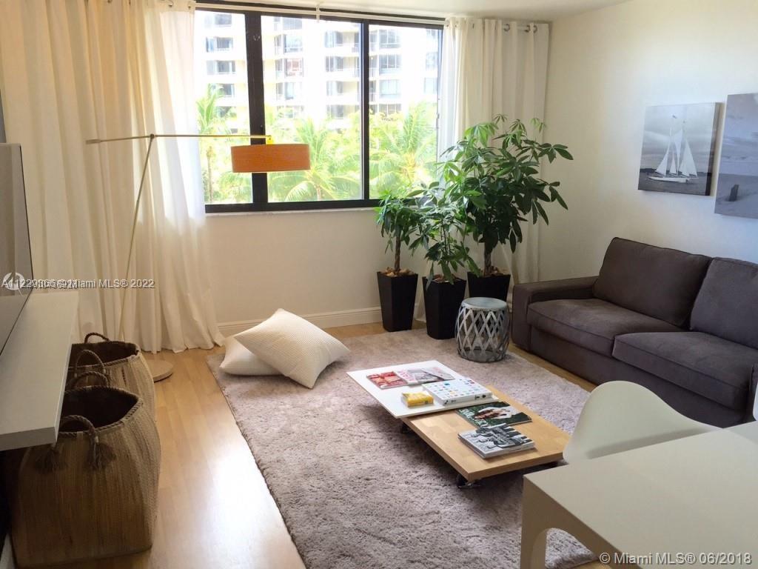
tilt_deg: -11.8
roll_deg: -0.6
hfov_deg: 61.7
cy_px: 284
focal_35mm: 29
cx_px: 379
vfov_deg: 48.2
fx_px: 635
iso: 32
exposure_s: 1/40
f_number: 2.2
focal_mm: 4.15
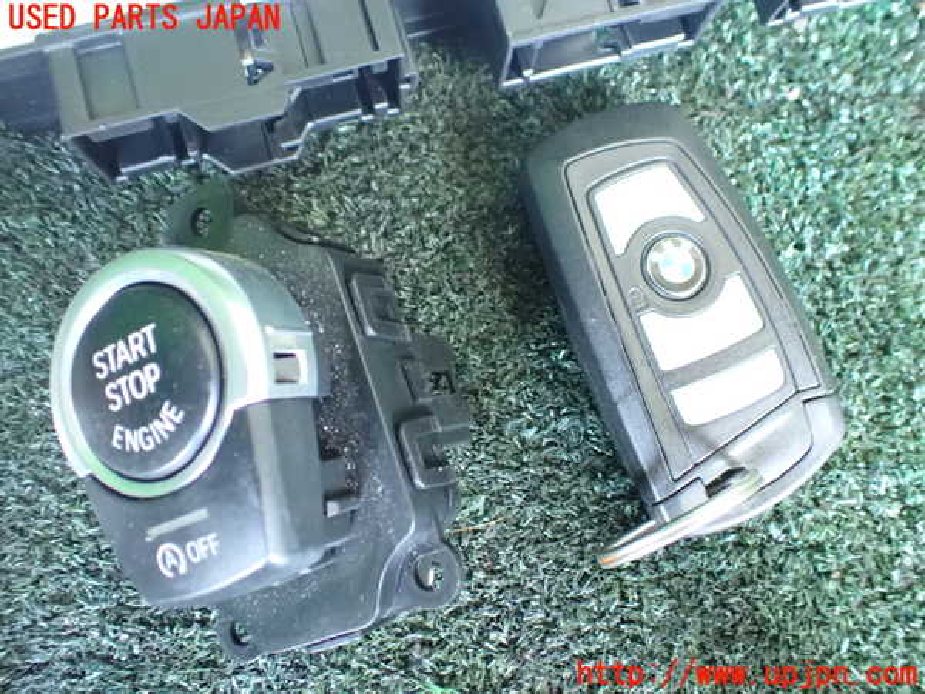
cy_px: 347
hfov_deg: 60.0
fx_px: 802
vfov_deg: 46.8
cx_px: 462
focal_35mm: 30
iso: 1600
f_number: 2.3
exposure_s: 1/30
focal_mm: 5.4
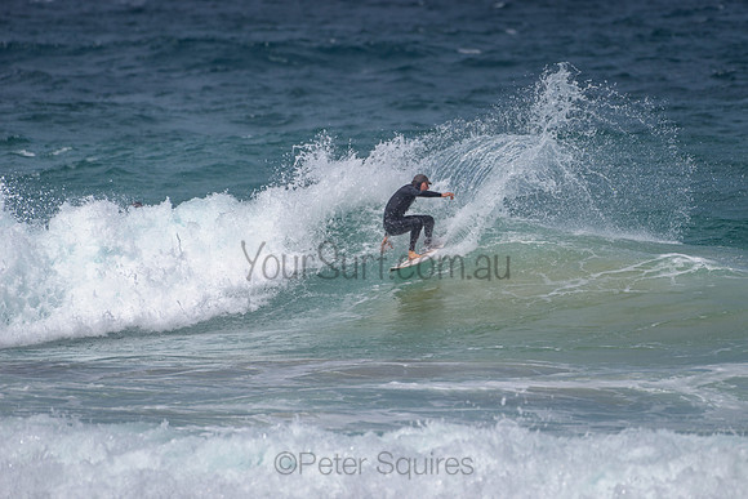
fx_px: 12746
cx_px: 457
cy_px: 213
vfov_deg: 2.2
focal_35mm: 613
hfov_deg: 3.4
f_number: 5.6
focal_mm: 500
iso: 64
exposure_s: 1/2000
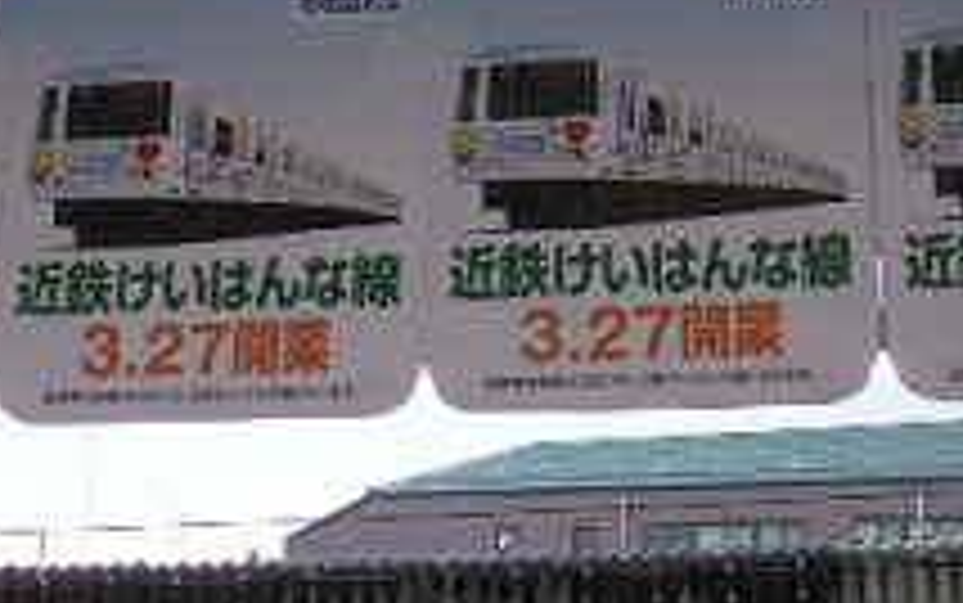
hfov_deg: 23.5
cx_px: 540
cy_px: 243
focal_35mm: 88
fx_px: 2311
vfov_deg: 14.9
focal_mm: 7.7
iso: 80
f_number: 3.5
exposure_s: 1/40
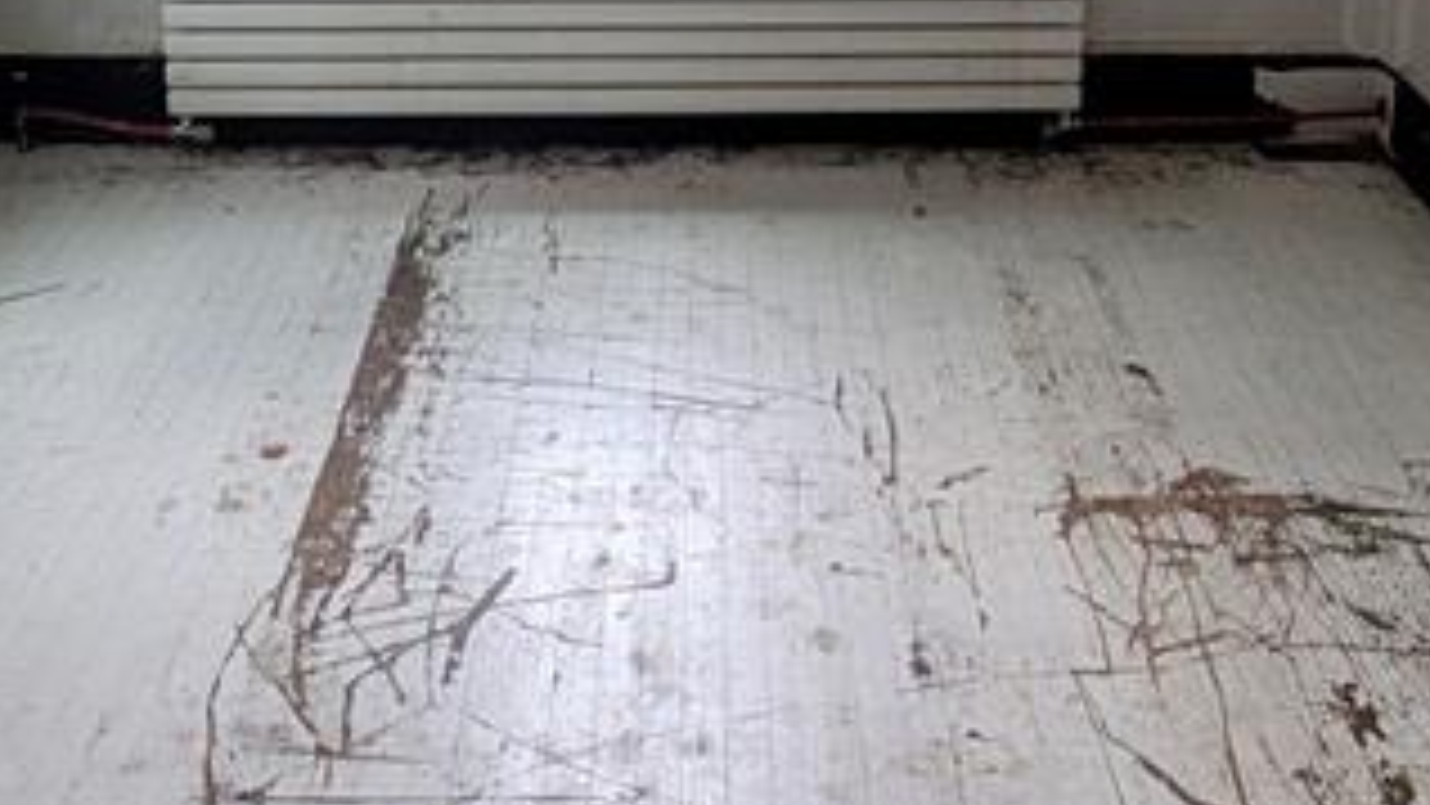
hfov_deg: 48.3
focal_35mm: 42
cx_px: 737
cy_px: -279
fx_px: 1593
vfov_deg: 24.3
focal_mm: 2.02
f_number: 1.7
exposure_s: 1/162
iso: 53
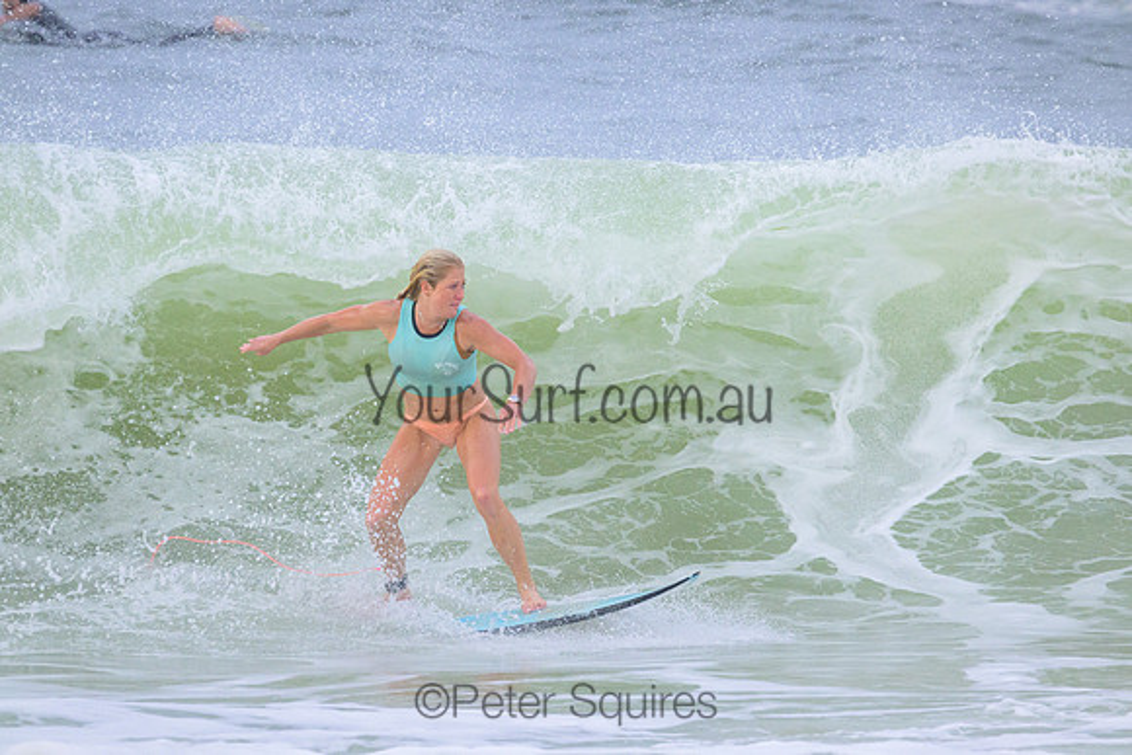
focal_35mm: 630
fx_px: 19814
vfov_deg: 2.2
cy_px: 378
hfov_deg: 3.3
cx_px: 566
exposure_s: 1/2000
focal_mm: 630
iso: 2500
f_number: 11
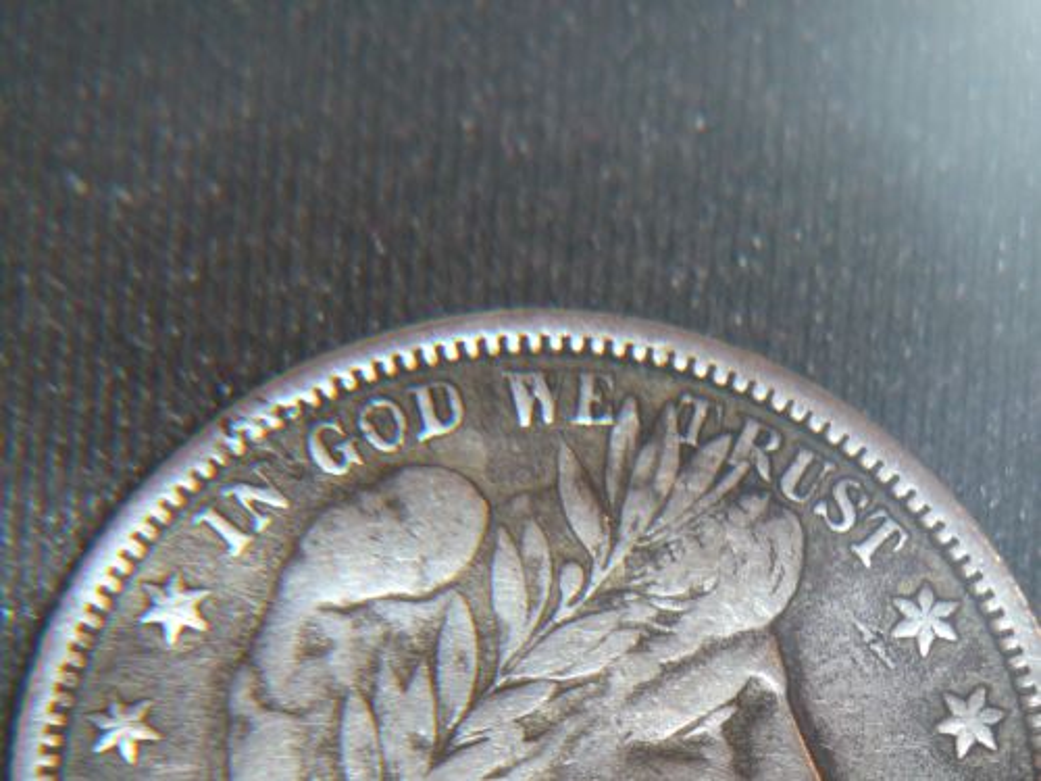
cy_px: 390
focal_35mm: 280
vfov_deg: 5.3
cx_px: 520
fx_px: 8420
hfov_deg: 7.1
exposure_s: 1/60
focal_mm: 47
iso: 320
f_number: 4.9
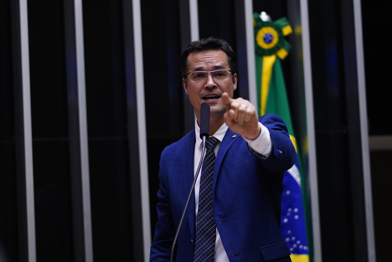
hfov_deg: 16.1
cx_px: 196
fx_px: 1383
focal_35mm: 127
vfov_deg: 10.8
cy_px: 131
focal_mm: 85
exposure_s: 1/320
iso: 2000
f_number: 1.8
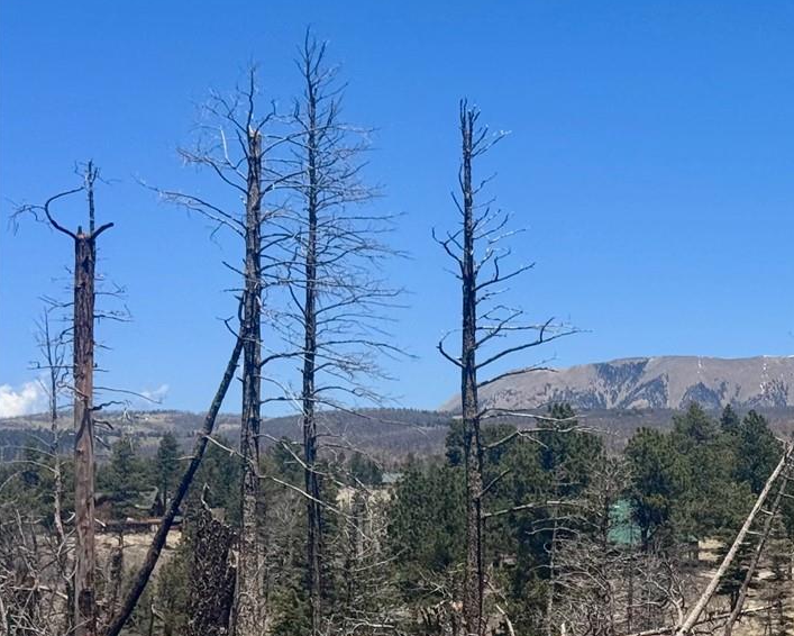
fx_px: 2492
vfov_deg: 14.5
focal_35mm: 106
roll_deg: +0.5
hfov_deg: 17.4
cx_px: 894
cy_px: 481
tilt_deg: +0.9
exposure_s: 1/5376
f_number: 1.78
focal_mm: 6.76
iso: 64
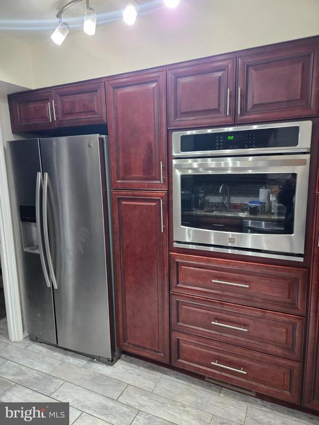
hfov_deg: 58.9
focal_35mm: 23
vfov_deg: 73.9
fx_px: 283
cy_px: 212
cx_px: 160
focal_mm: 5.4
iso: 640
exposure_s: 1/60
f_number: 1.8
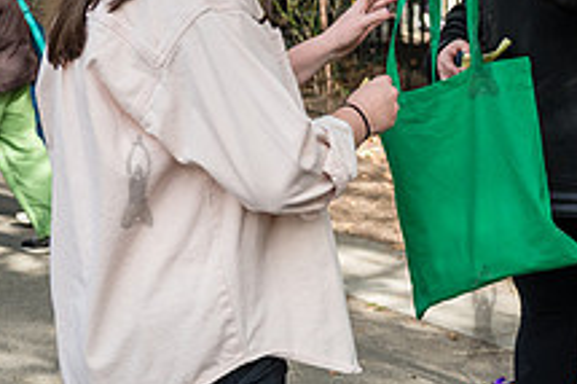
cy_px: 51
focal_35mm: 97
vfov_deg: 14.0
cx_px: 480
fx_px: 1553
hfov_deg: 20.7
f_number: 4
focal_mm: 36
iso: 1000
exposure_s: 1/1600
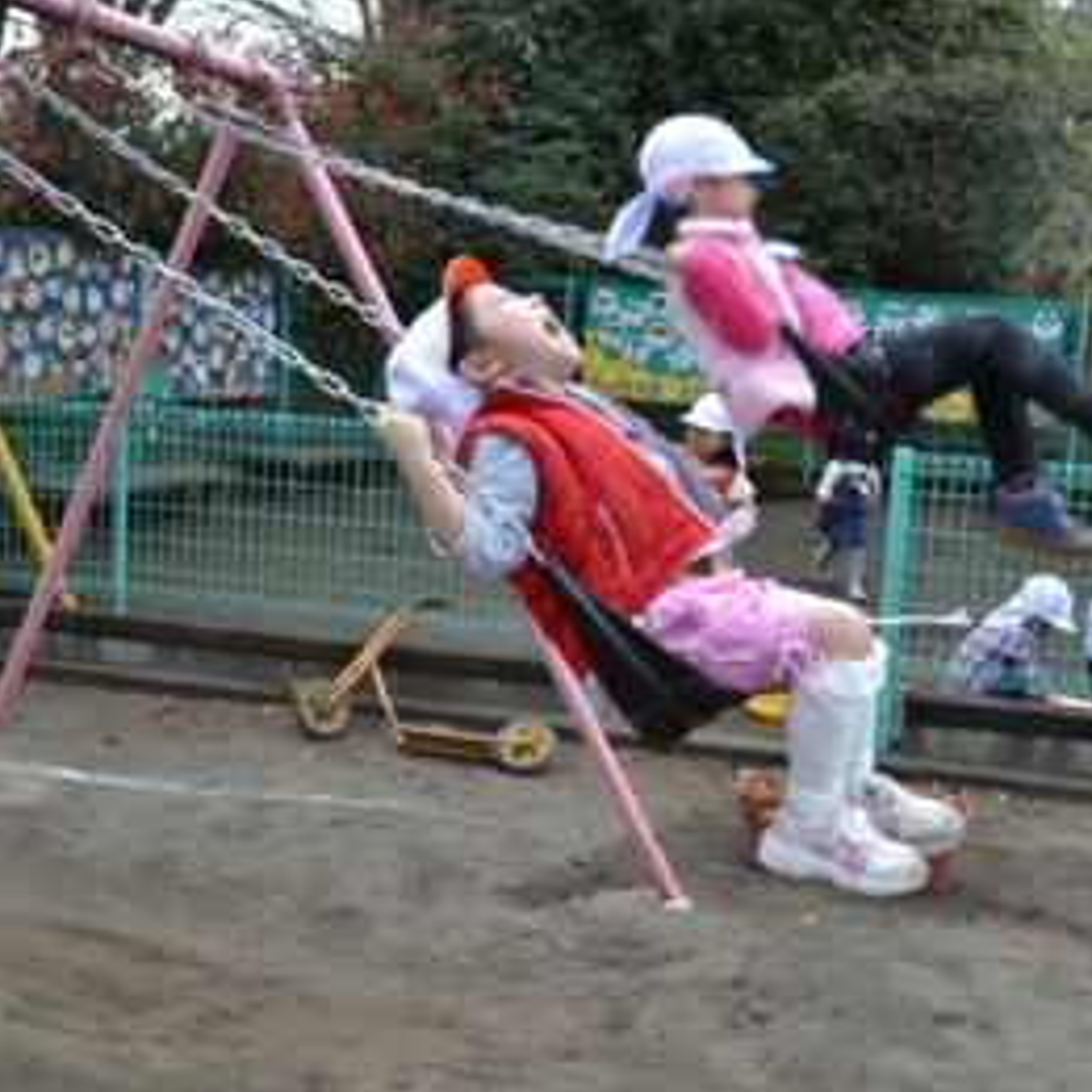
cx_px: 431
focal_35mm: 43
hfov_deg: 39.0
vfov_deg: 39.2
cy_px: 550
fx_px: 1535
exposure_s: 1/125
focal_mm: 22
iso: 100
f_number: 5.6
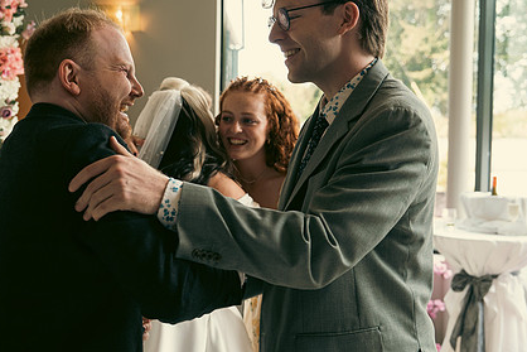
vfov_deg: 27.0
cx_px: 246
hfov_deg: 39.6
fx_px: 732
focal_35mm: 50
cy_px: 184
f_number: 3.5
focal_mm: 36
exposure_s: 1/160
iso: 500
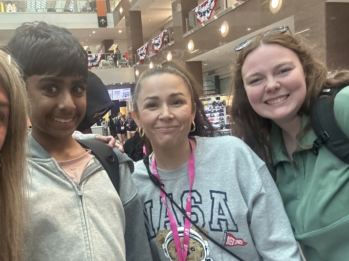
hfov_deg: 54.7
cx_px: 129
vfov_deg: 42.8
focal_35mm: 33
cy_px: 152
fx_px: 333
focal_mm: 2.69
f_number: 1.9
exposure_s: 1/60
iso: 250
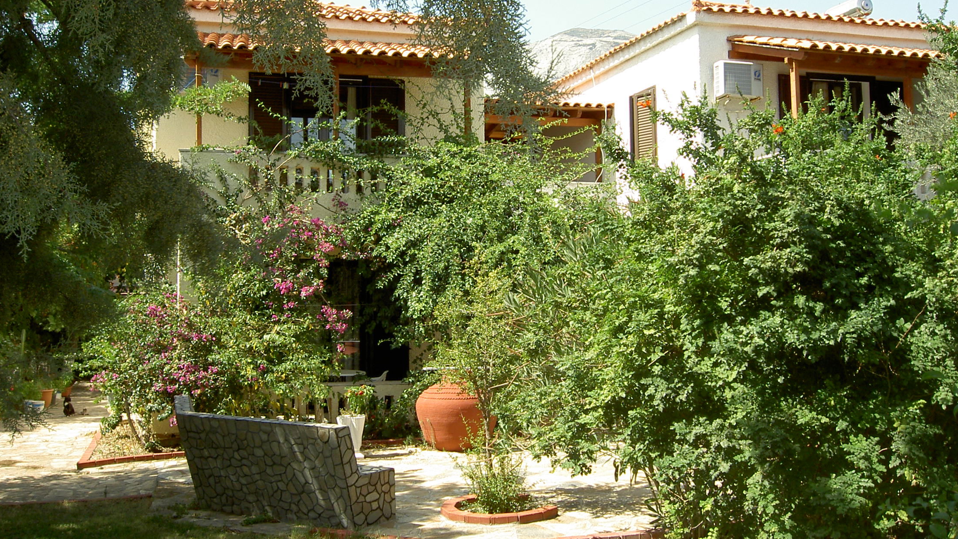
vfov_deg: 31.2
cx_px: 486
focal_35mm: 38
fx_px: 965
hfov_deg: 52.8
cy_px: 237
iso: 50
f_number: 4.7
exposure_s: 1/160
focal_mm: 5.6
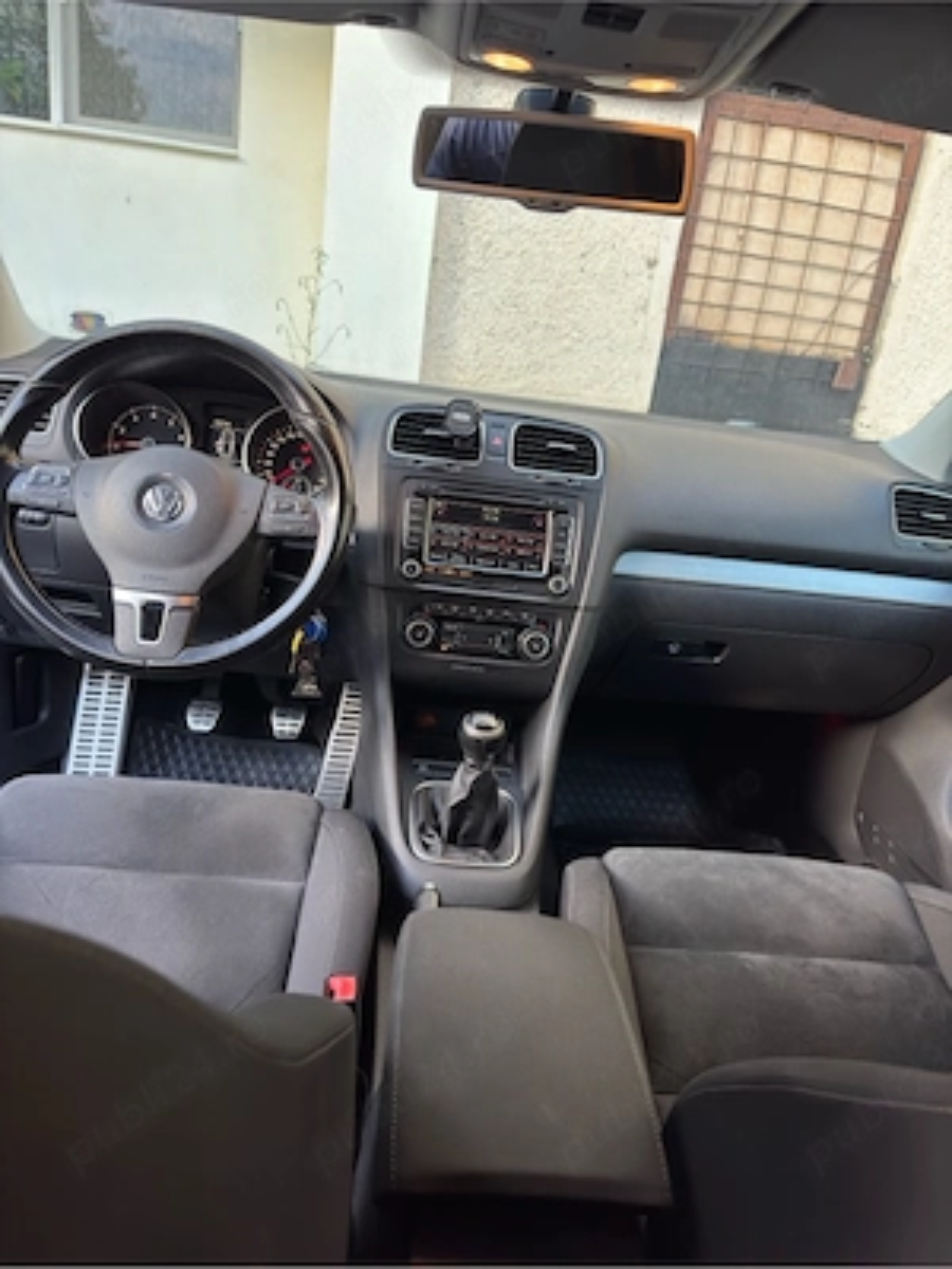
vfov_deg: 71.6
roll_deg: -6.0
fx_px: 880
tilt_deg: -17.8
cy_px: 634
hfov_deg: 56.8
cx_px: 476
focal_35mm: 24
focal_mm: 6.76
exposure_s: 1/122
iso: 125
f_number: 1.78
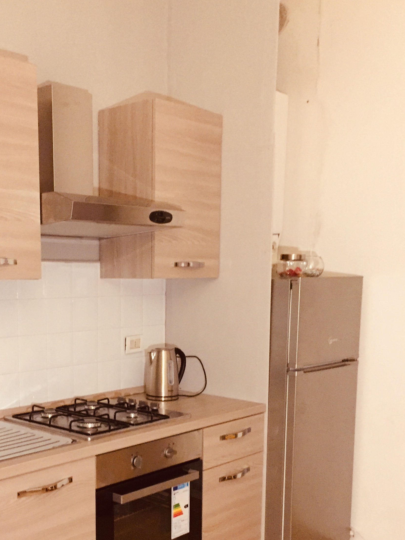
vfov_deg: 43.0
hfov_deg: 33.1
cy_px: 375
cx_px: 118
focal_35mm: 43
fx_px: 671
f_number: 2.2
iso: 250
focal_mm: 4.15
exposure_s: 1/25
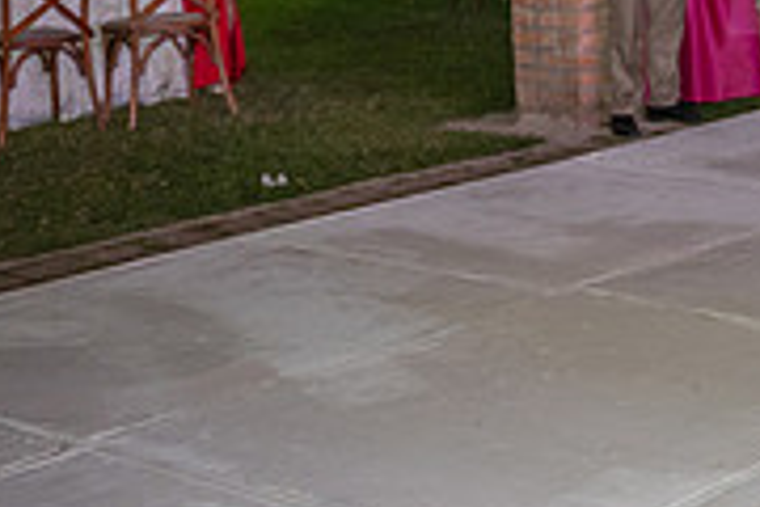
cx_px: 1098
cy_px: -65
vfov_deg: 14.8
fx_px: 1900
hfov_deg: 19.9
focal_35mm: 90
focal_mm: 28
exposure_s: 1/160
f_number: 4
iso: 2000
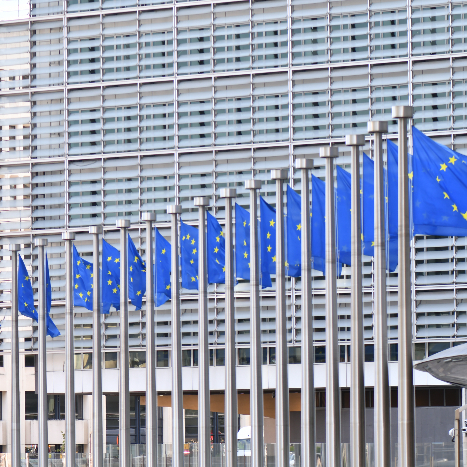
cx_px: 304
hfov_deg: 8.7
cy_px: 234
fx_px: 3078
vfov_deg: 8.7
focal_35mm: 202
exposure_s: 1/200
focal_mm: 105
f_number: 5.6
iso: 200
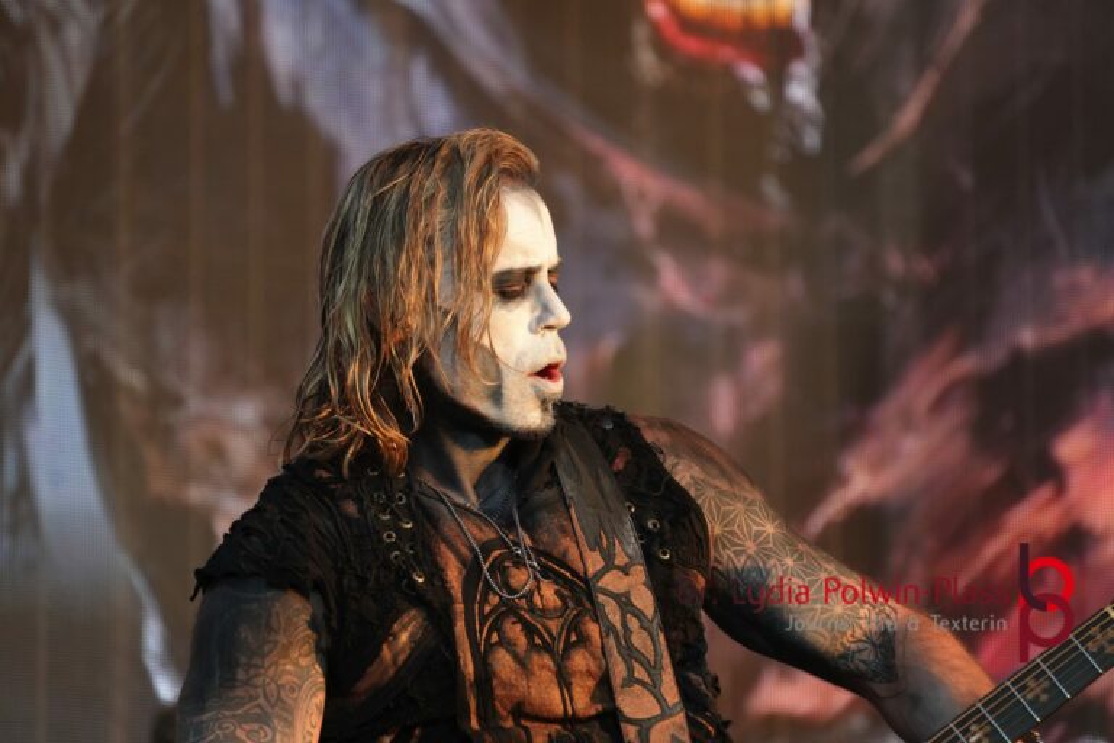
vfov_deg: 5.1
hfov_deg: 7.7
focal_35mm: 268
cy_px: 372
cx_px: 557
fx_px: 8308
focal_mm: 179
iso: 640
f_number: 6.3
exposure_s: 1/320
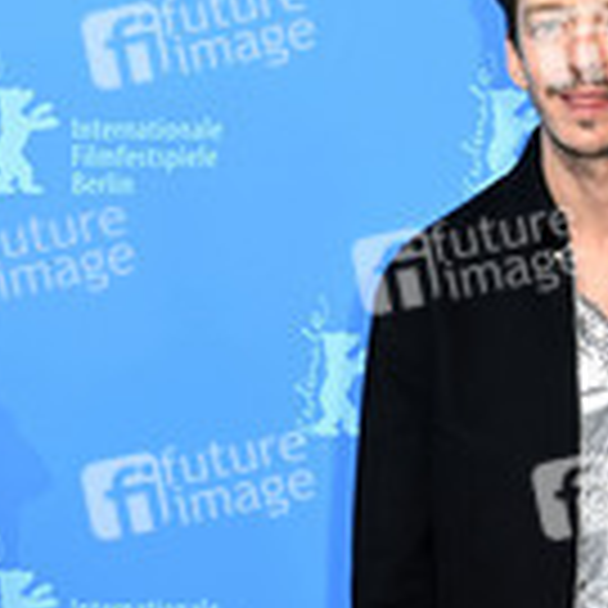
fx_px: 3160
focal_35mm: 159
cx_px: 79
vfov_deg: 11.0
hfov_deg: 10.9
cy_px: 374
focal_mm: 56
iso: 800
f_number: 5.6
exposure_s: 1/200
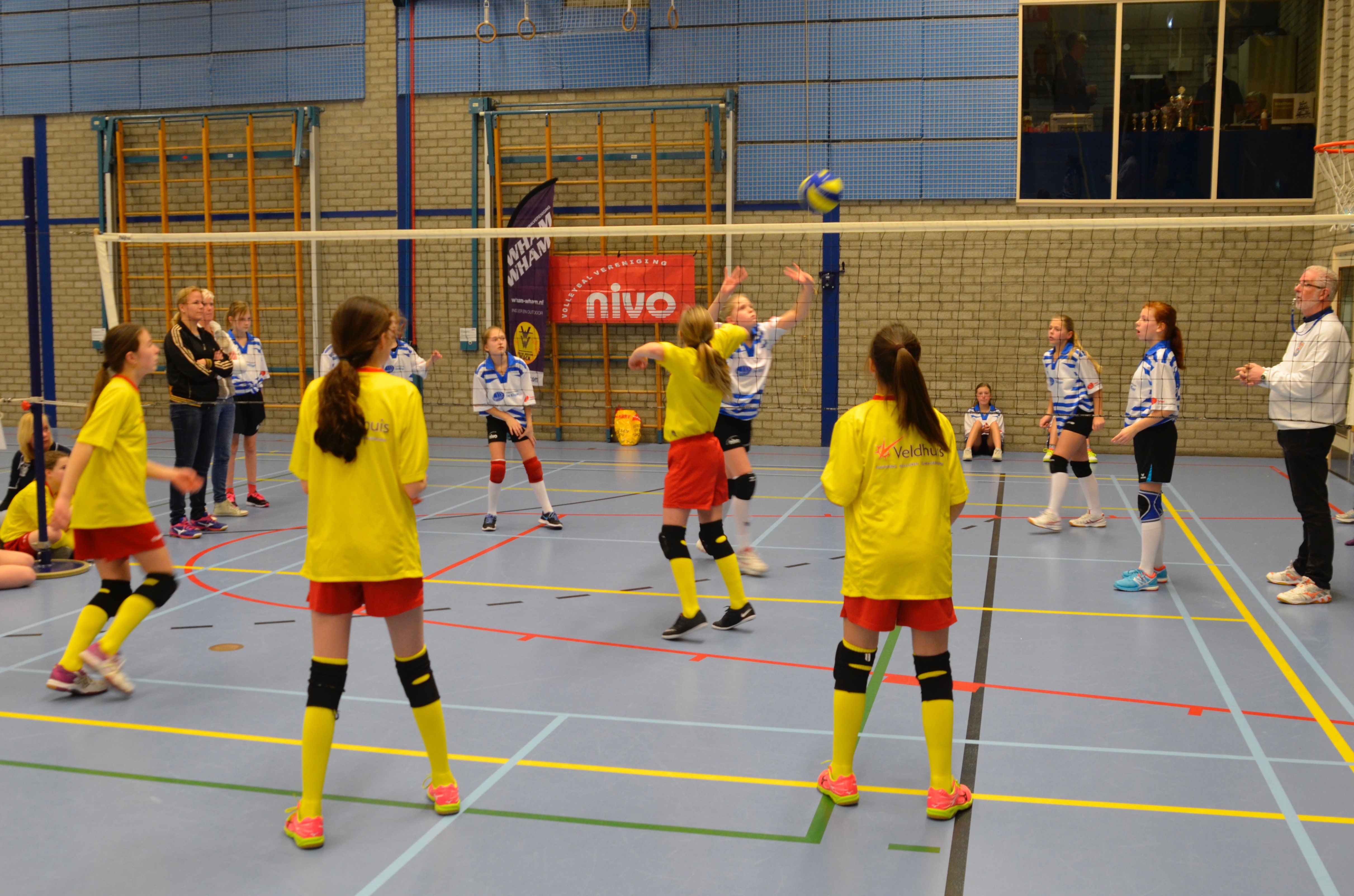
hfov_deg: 53.2
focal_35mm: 36
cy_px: 448
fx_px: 1351
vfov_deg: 36.7
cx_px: 677
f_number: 4
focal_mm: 24
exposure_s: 1/60
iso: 800
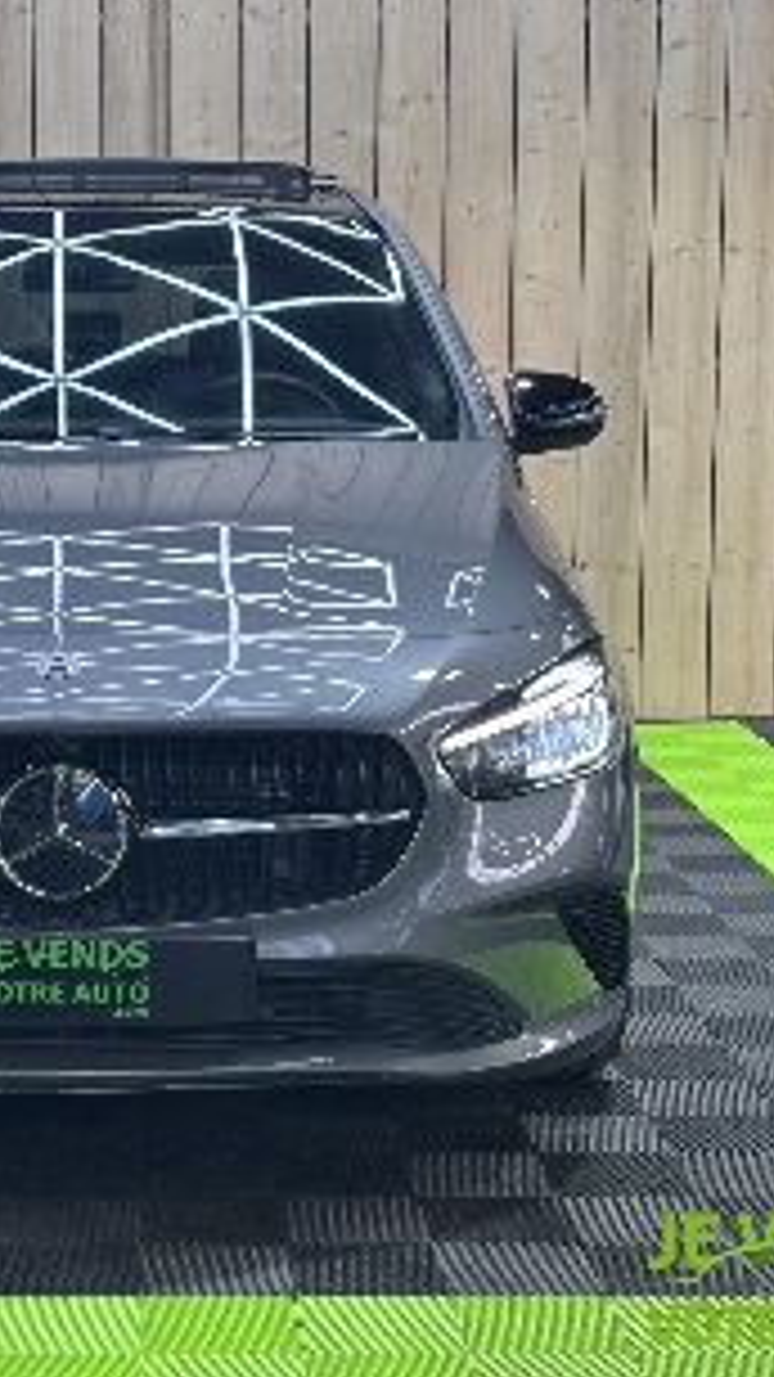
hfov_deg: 15.5
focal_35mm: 77
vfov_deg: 27.5
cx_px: 58
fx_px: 2811
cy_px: 680
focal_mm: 5.96
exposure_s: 1/100
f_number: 1.6
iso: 50
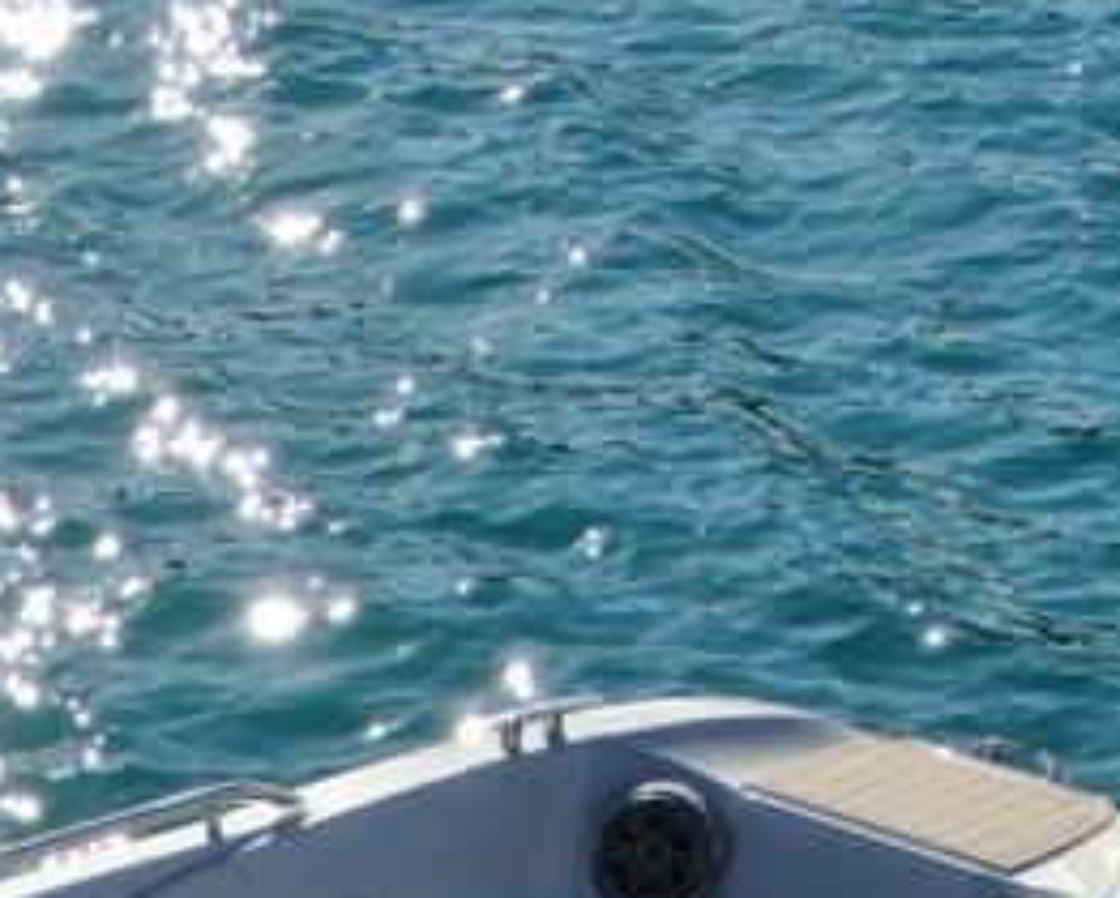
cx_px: -150
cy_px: 1338
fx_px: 6071
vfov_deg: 8.3
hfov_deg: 10.4
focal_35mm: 183
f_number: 3.5
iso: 100
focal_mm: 7.07
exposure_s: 1/1250
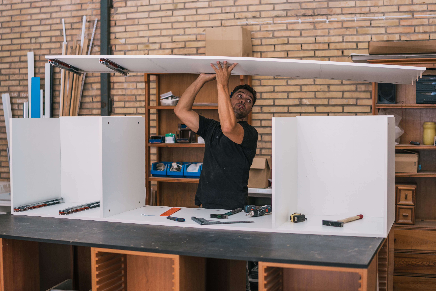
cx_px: 218
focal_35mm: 52
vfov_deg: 25.8
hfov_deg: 37.9
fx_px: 636
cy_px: 146
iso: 100
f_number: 1.4
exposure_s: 1/800
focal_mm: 35
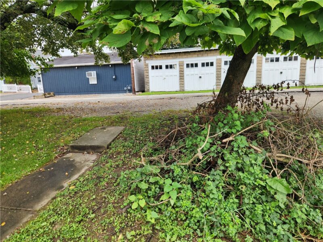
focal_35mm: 23
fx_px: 215
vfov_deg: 58.9
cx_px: 162
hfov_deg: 73.9
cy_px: 121
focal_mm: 5.4
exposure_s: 1/180
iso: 32
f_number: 1.8
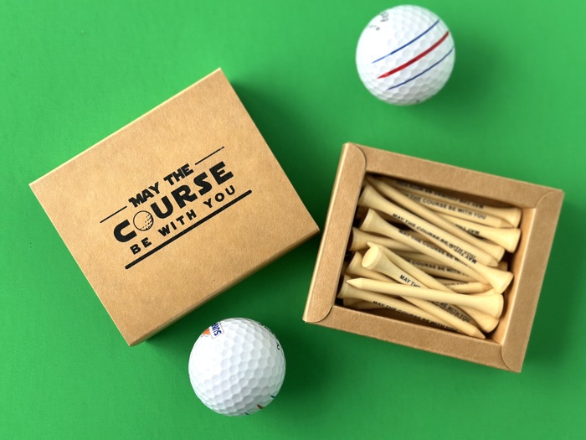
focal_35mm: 48
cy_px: 220
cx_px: 293
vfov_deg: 30.3
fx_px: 813
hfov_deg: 39.7
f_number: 1.78
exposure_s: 1/830
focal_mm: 6.86
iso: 80
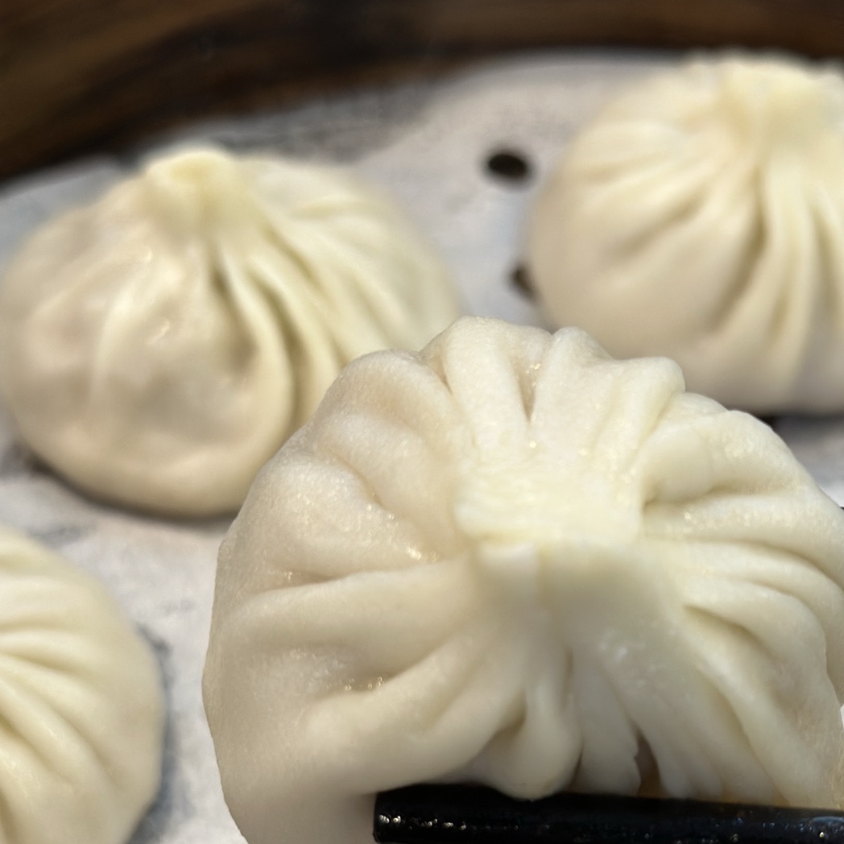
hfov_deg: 21.3
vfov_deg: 21.3
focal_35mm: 81
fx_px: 2234
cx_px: 556
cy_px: 606
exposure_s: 1/50
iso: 125
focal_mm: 6.86
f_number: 1.78
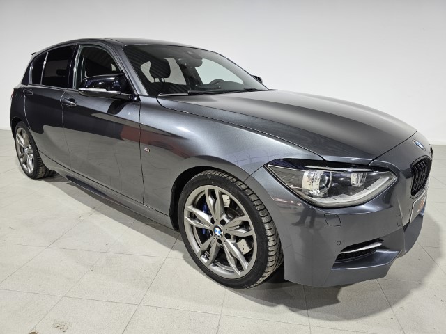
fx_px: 296
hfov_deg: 73.9
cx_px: 223
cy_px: 167
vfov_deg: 58.9
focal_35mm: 23
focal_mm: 6.3
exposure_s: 1/100
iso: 160
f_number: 1.7
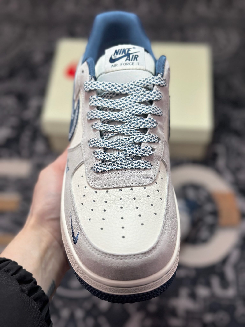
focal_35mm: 48
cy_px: 164
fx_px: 453
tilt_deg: -57.5
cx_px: 122
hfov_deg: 30.3
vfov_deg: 39.7
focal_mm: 6.86
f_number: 1.78
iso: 80
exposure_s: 1/1613
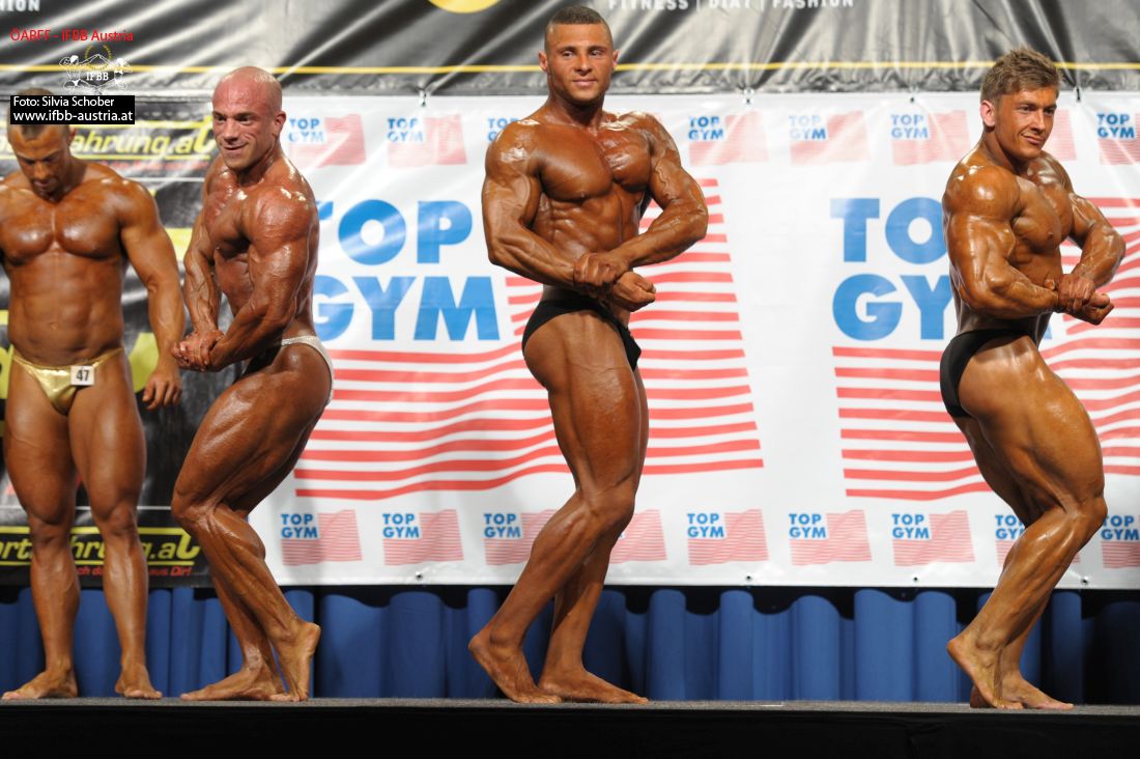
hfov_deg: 18.6
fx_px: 3481
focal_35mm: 110
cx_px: 570
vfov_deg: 12.4
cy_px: 380
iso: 800
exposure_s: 1/320
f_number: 4
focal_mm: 110
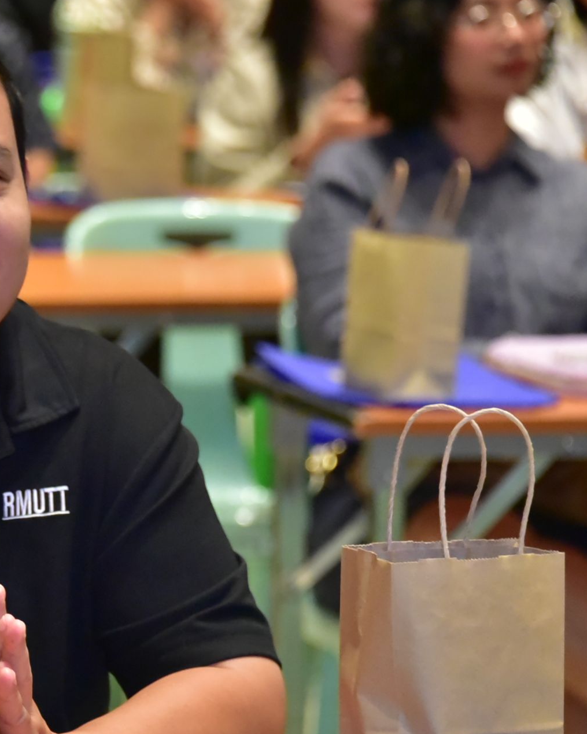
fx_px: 6429
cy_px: 379
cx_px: -35
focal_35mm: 296
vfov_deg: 6.5
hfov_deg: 5.2
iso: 8000
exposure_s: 1/200
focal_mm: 160
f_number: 5.6
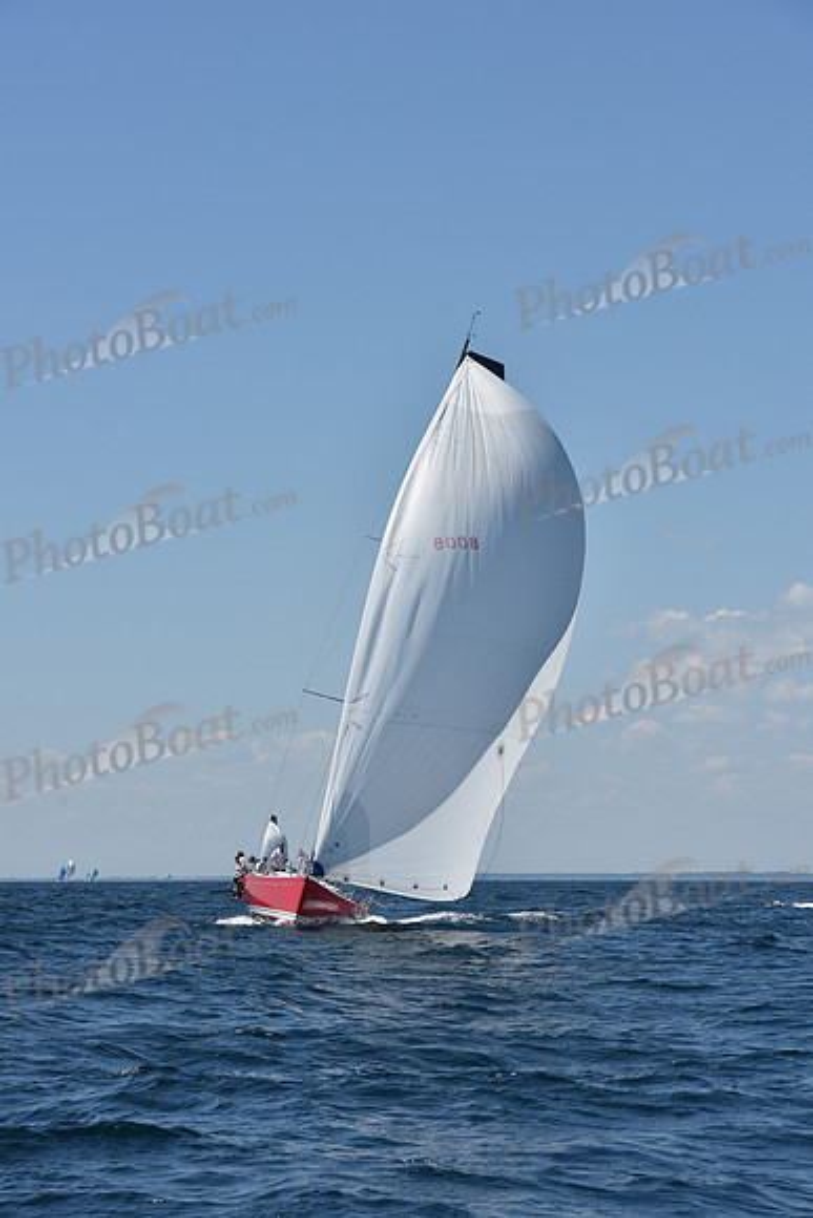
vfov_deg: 20.4
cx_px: 406
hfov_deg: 13.7
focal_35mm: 100
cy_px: 609
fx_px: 3385
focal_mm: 100
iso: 200
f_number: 9
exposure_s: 1/1000
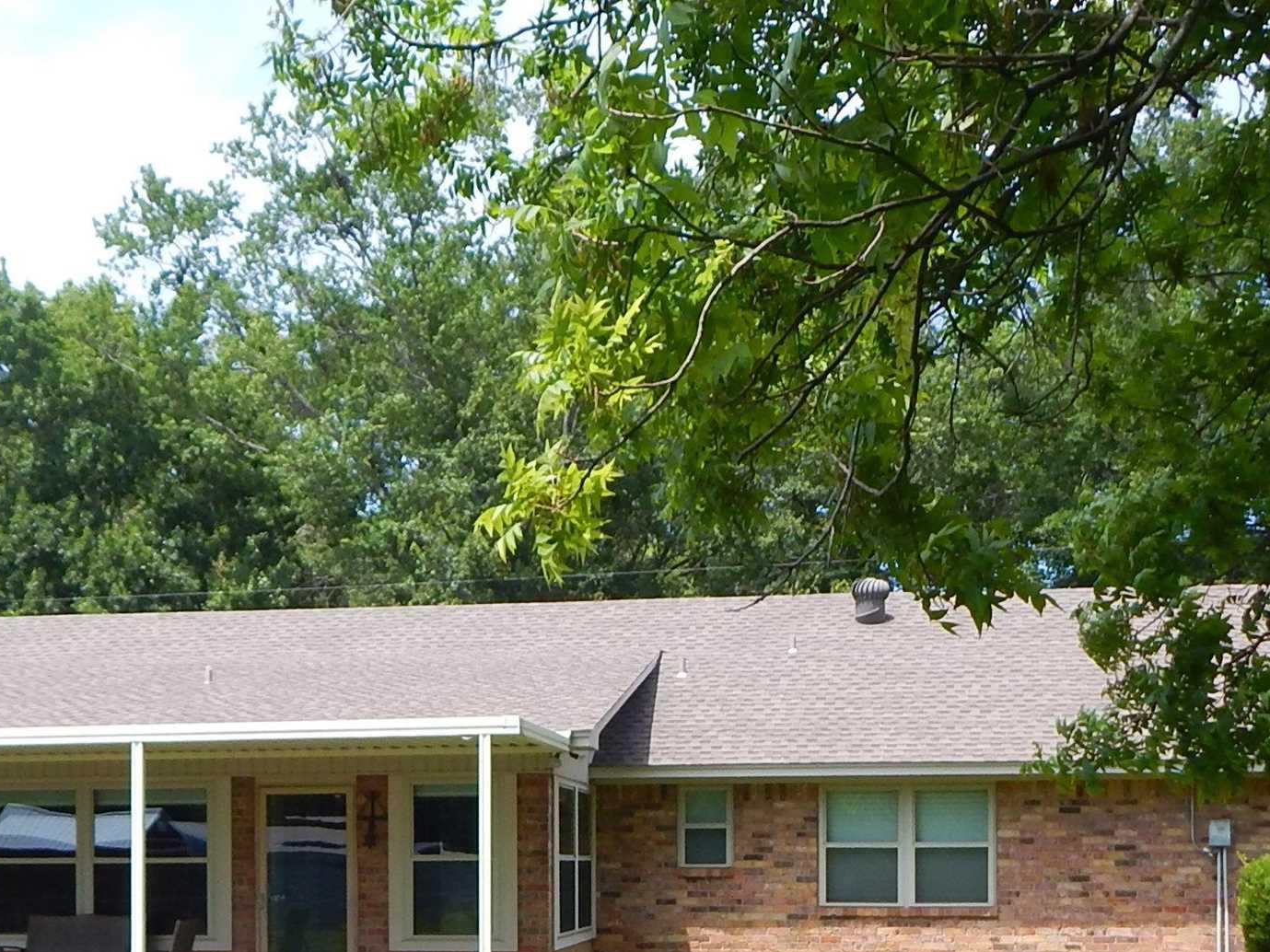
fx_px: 1798
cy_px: 884
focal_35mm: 49
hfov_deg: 38.8
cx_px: 534
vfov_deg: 28.4
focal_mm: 4
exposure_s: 1/800
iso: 125
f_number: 3
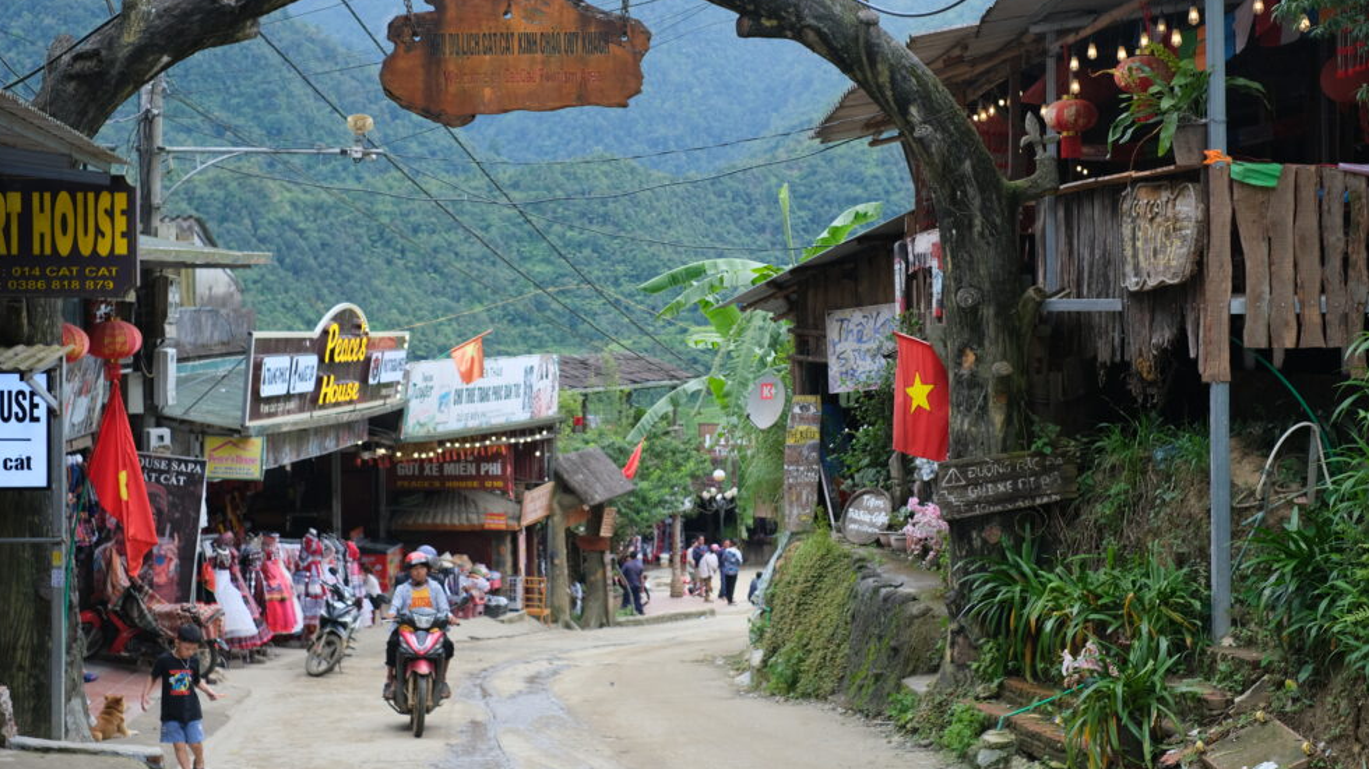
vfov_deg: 20.7
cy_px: 333
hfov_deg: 36.0
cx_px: 683
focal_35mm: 58
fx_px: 2105
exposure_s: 1/600
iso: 320
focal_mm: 35
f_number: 3.6
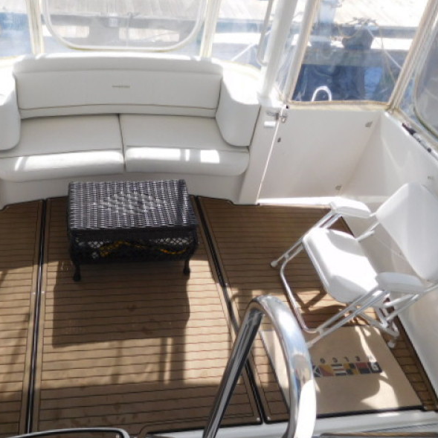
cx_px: 141
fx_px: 429
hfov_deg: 52.9
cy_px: 216
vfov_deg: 54.0
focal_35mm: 30
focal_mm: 4.5
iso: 125
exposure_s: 1/800
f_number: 3.4
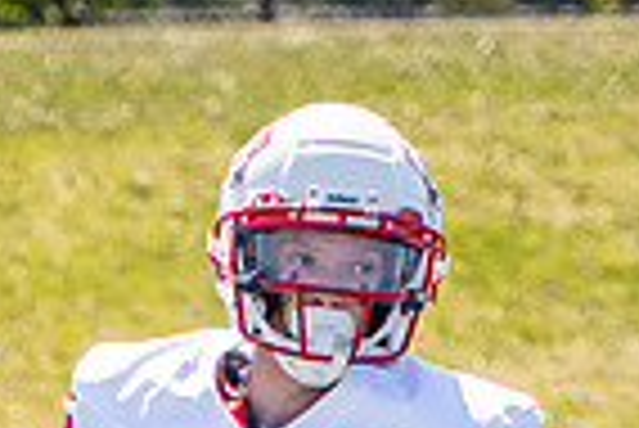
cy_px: 581
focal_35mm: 801
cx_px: 82
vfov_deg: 1.7
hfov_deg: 2.6
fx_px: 14232
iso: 160
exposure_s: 1/1250
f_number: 2.8
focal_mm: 90
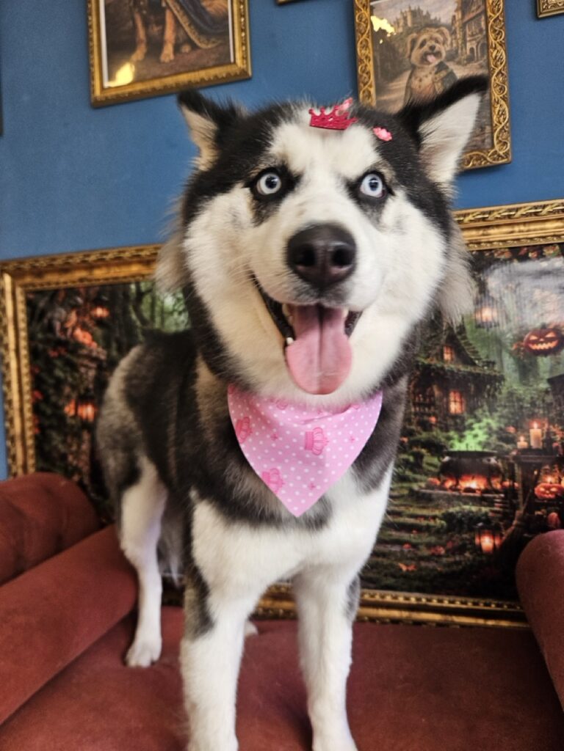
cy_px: 376
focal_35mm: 23
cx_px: 282
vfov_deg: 73.9
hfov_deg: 58.9
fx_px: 500
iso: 100
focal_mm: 5.4
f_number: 1.8
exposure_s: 1/207
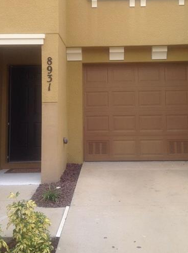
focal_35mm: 54
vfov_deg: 35.2
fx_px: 393
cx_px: 102
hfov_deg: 26.9
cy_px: 80
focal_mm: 4.28
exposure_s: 1/318
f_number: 2.4
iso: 50
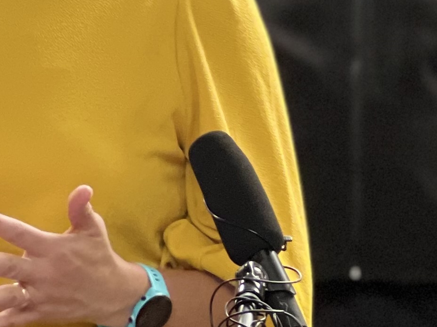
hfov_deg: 5.9
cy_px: 204
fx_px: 4215
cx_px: -7
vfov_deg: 4.4
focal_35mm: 334
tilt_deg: -4.2
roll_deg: -0.9
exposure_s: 1/30
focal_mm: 9
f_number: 2.8
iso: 400
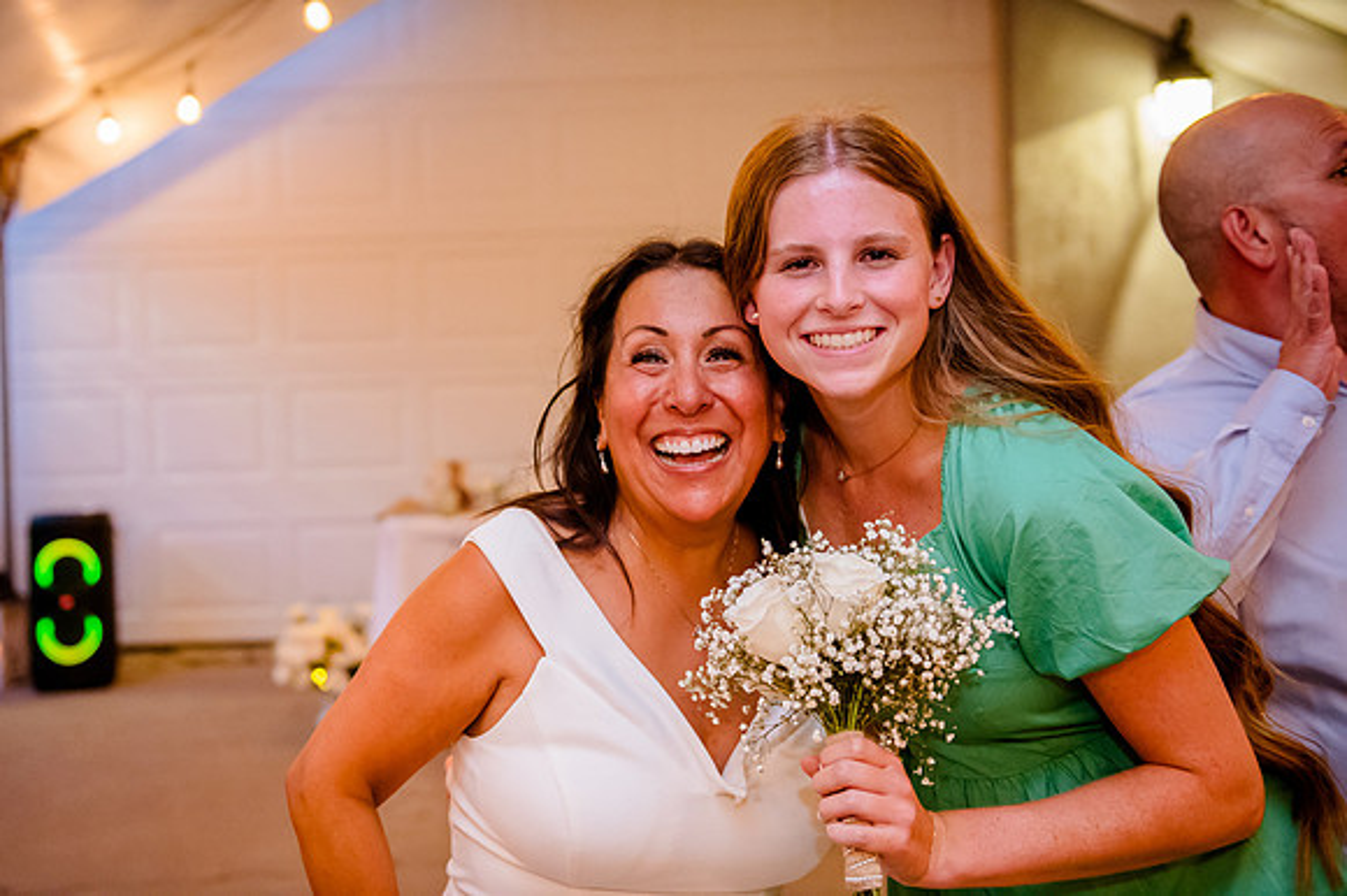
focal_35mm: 45
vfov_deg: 29.7
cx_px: 588
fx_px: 1686
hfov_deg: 43.5
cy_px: 391
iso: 6400
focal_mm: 40
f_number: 2.8
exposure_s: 1/250
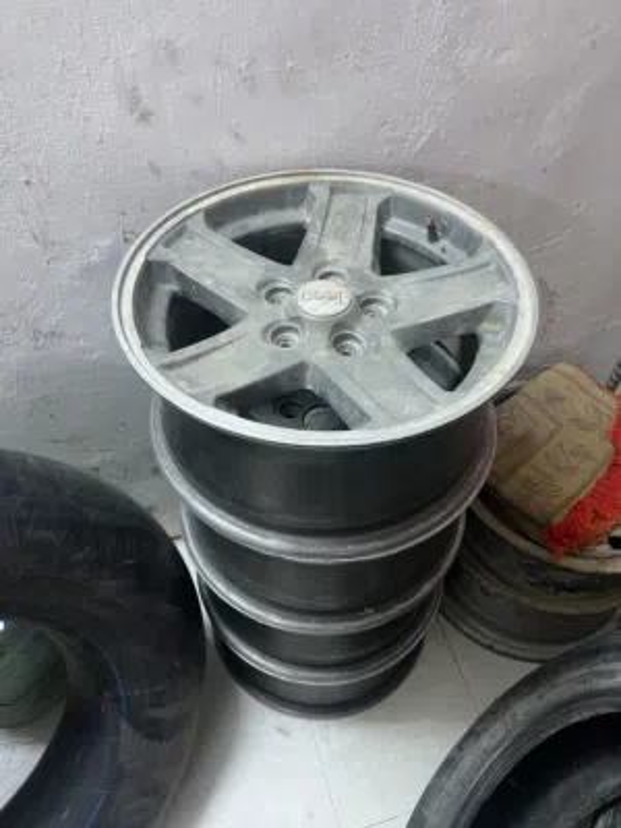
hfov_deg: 53.1
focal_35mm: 26
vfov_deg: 67.3
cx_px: 310
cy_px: 414
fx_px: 622
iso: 200
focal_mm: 5.7
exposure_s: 1/50
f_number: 1.5
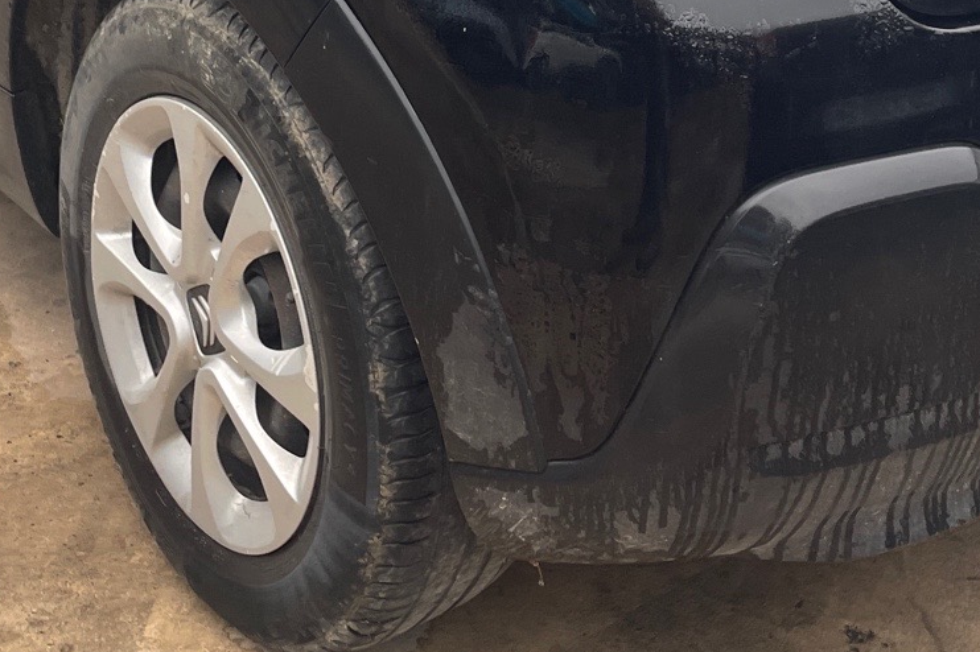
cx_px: 514
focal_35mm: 70
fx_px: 1905
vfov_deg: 18.2
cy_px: -173
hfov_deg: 28.9
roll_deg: -1.4
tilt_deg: -18.0
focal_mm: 4.2
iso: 64
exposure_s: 1/121
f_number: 1.6
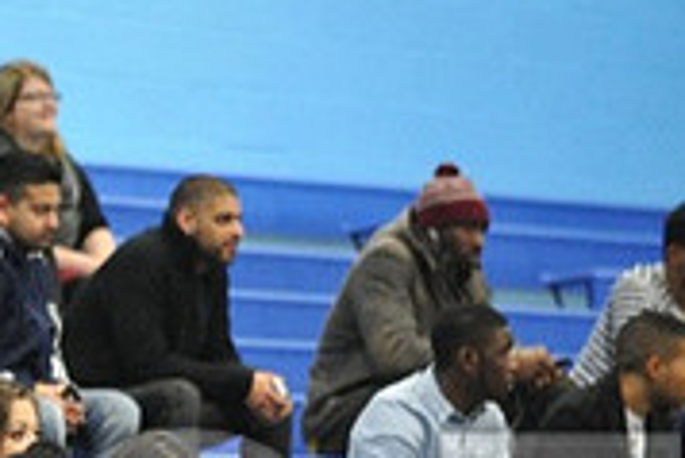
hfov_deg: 4.5
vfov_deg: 3.0
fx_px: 8683
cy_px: 616
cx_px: -242
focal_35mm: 456
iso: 8000
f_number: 2.8
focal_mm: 140
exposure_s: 1/400
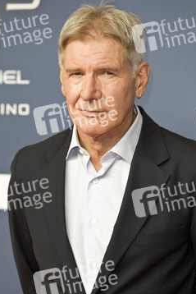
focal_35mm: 173
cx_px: 100
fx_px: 1411
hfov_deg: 7.9
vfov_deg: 11.9
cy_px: 157
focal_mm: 155
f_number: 5
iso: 1000
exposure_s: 1/125
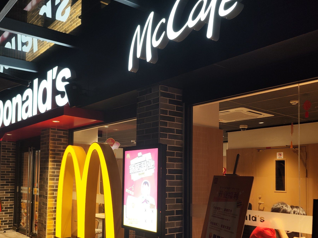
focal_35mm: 35
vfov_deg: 40.4
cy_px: 149
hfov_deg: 52.2
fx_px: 322
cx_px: 125
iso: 107
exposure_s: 1/50
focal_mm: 8.7
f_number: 1.9
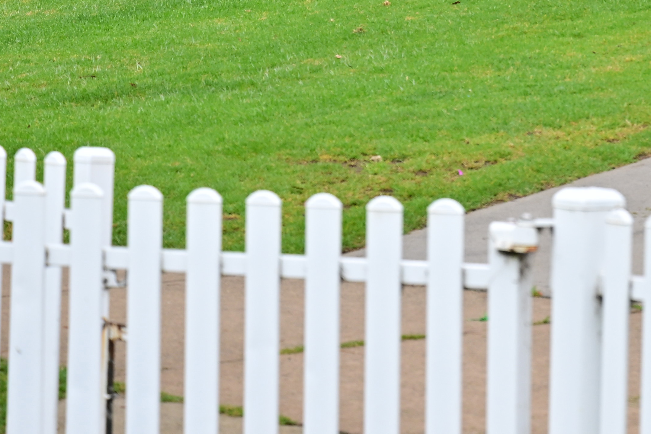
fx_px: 4847
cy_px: -336
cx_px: 732
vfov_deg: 5.1
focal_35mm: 268
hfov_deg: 7.6
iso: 160
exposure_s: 1/400
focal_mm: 70
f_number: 4
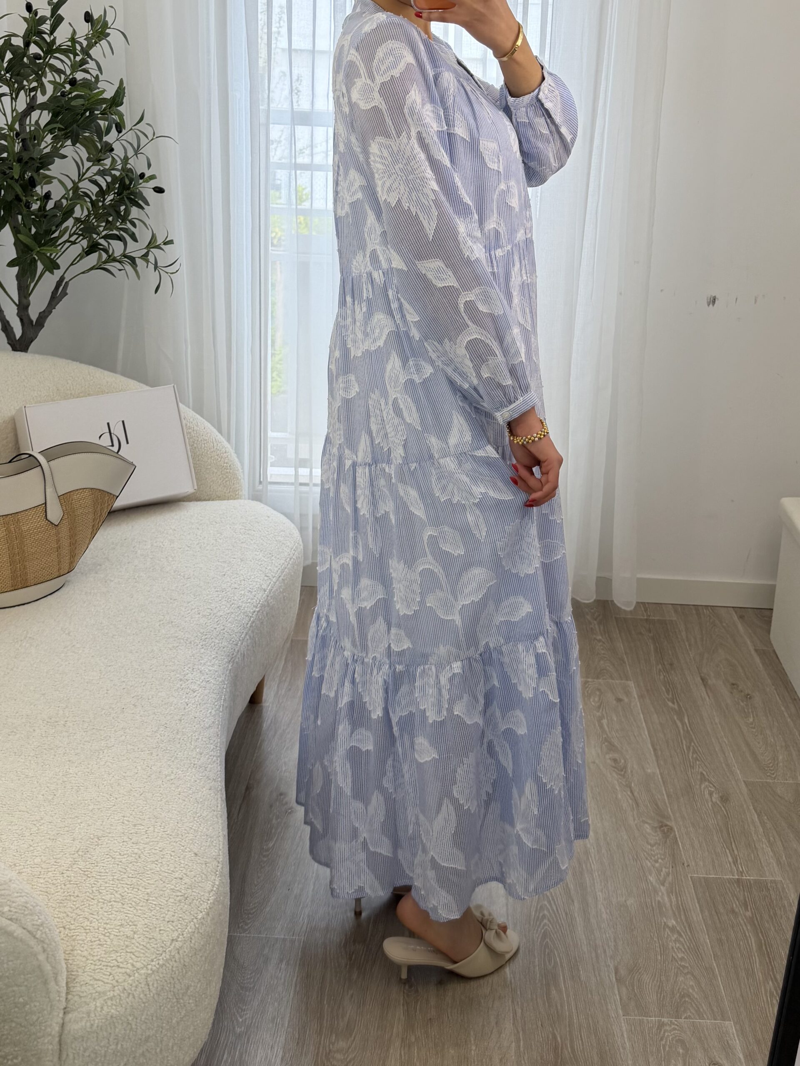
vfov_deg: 71.6
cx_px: 400
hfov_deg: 56.8
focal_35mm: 24
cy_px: 533
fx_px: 740
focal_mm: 6.76
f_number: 1.78
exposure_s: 1/215
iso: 80
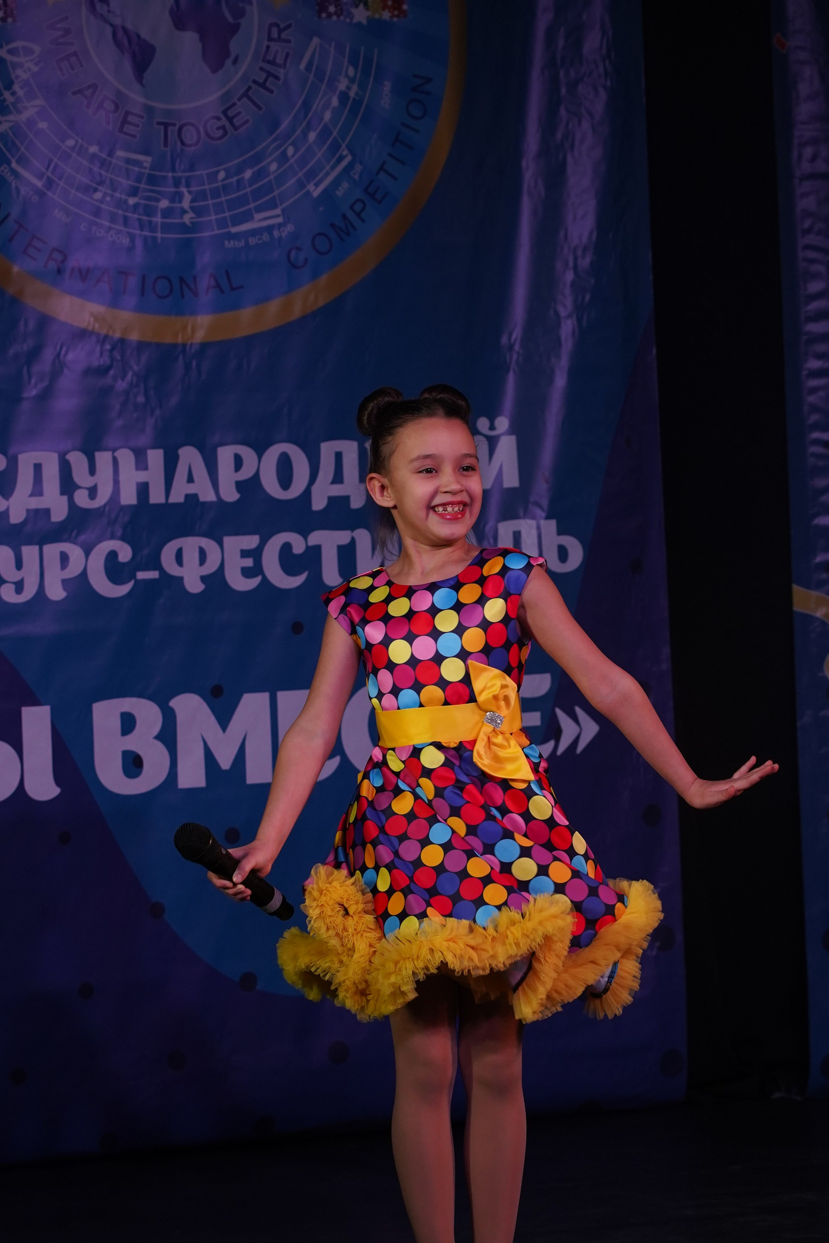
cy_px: 625
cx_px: 407
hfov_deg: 12.3
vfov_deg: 18.4
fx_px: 3834
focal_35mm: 111
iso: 1600
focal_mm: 81
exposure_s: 1/320
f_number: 5.6
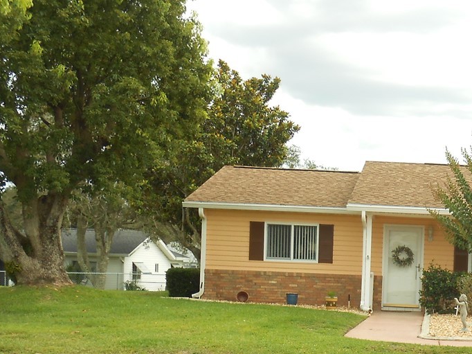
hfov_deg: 29.8
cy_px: 327
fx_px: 831
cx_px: 460
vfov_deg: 23.3
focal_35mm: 61
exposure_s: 1/400
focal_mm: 4.6
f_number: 3.5
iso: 80
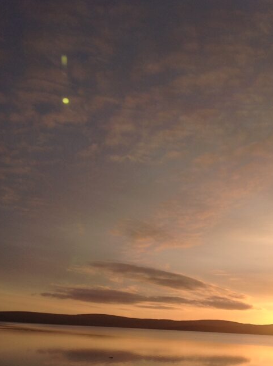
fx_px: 591
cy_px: 292
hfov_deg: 25.7
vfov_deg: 33.4
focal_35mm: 56
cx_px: 204
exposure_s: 1/1592
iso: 50
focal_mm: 4.28
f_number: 2.4
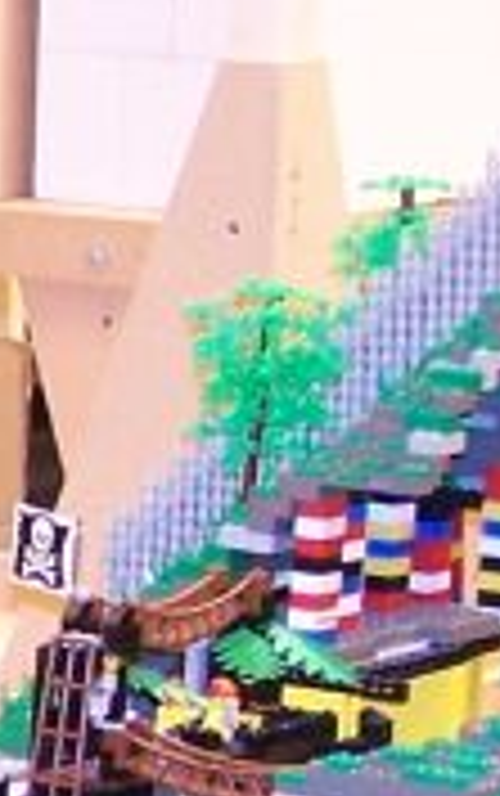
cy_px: 774
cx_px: -1207
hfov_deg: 4.0
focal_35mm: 312
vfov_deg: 6.7
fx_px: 6786
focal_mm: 8.5
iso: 140
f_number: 3
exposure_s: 1/3
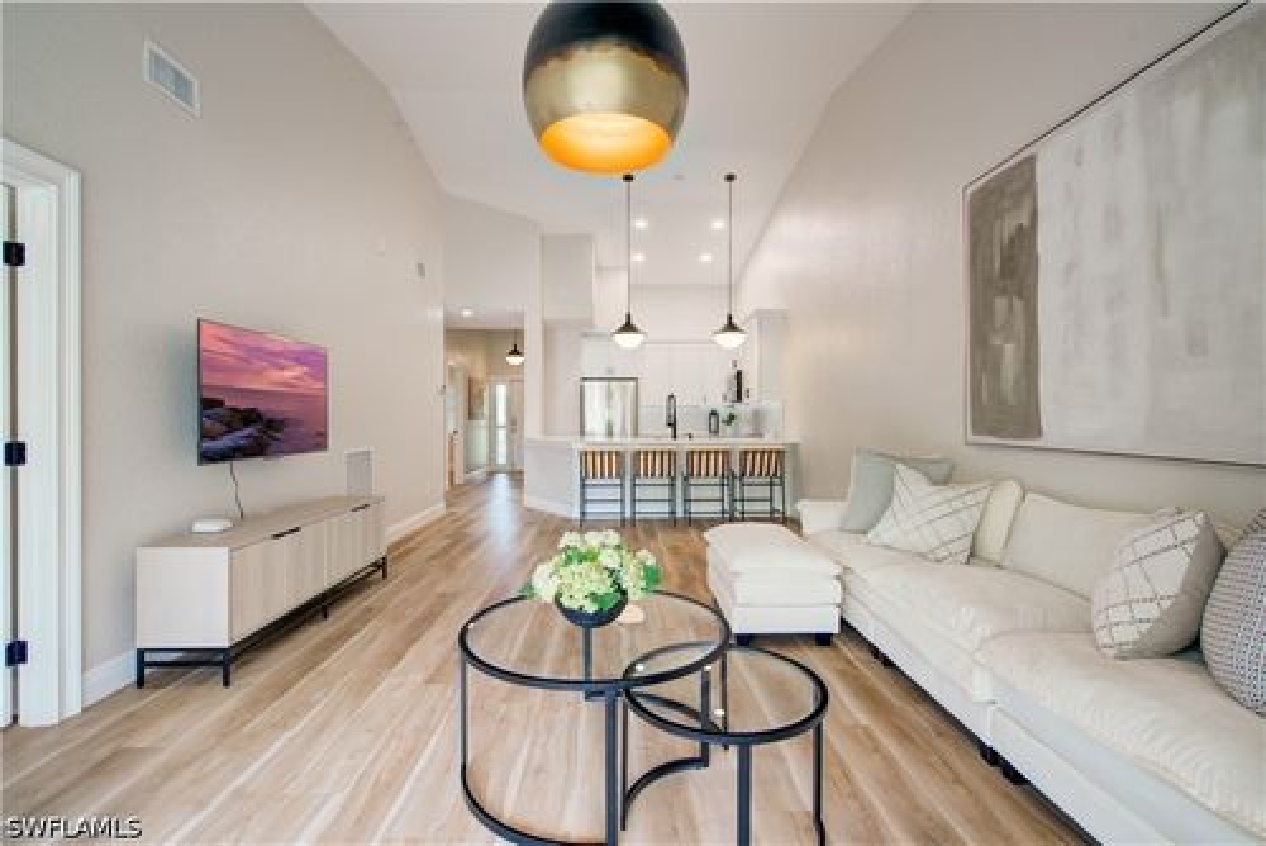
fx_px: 563
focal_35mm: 16
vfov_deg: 73.8
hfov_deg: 96.7
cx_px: 633
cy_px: 423
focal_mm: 16
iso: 400
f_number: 8
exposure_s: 1/5
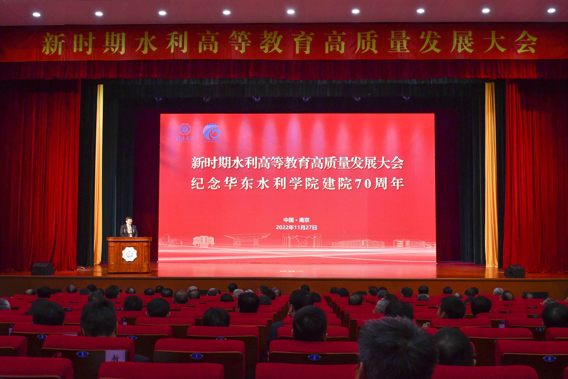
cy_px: 190
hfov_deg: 46.4
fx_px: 663
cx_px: 284
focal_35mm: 42
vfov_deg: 31.9
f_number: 8
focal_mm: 28
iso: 1600
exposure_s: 1/250
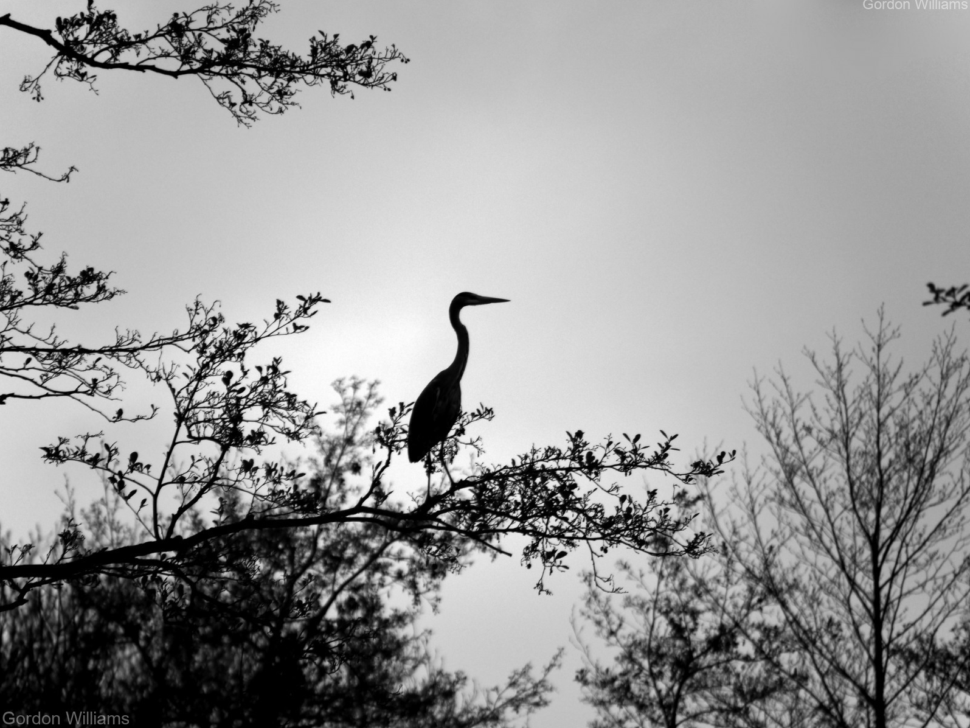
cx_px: 485
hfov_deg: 4.9
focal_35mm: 401
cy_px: 363
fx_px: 11236
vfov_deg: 3.7
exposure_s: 1/500
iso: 320
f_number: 5.6
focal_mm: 200
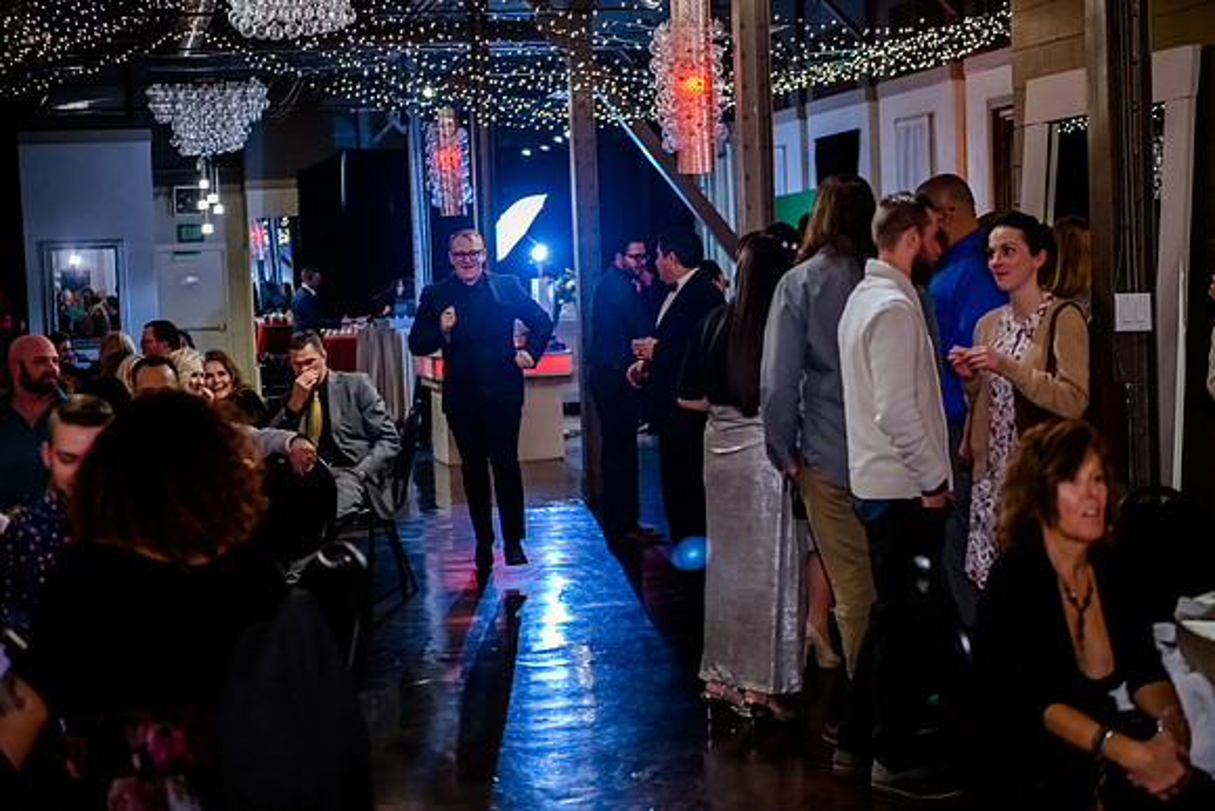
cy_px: 406
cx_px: 608
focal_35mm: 70
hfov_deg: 28.8
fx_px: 2363
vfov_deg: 19.5
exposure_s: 1/200
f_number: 2.8
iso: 5000
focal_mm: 70
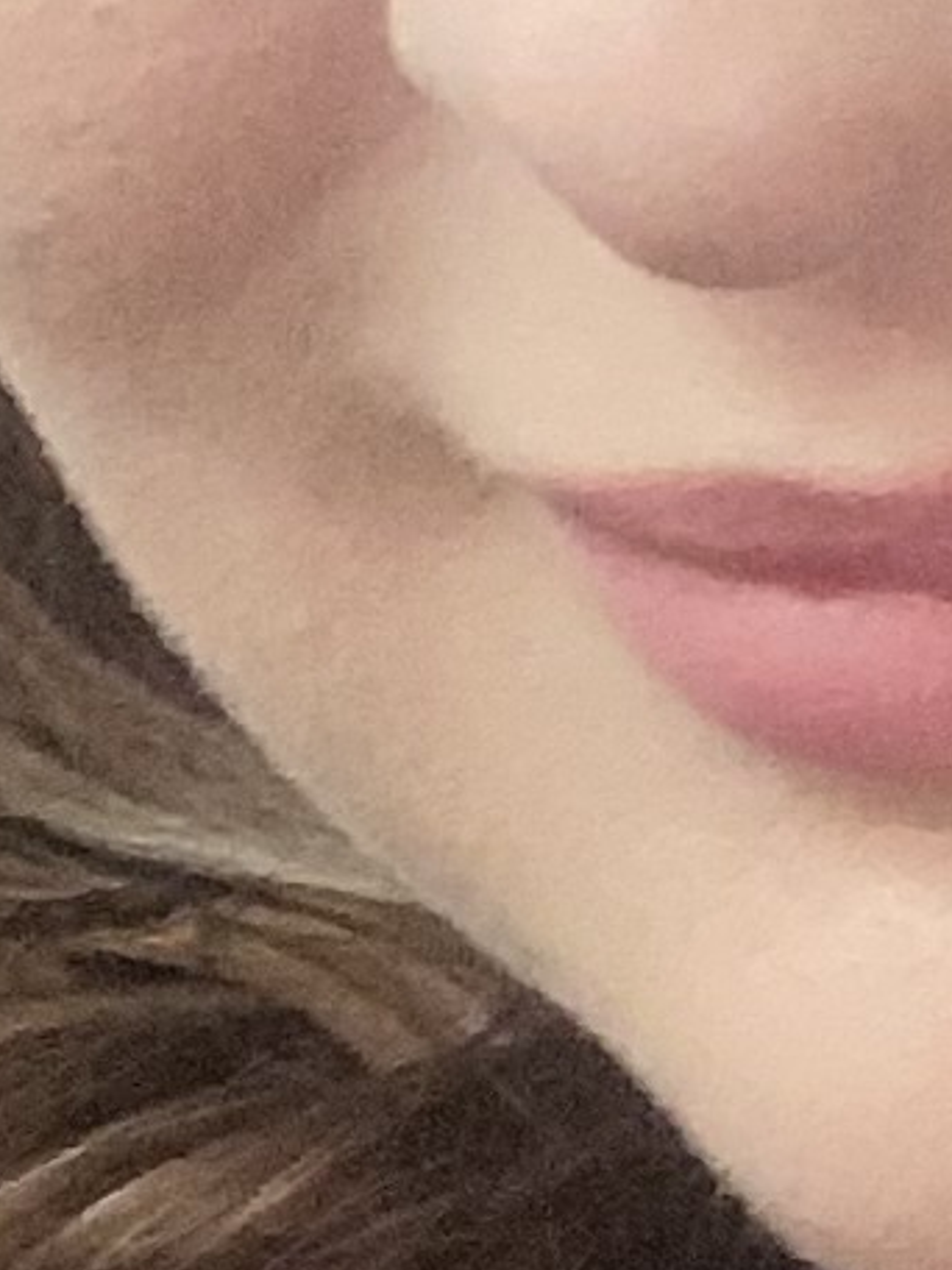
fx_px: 7444
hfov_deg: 6.9
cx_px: 2308
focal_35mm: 203
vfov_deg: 9.7
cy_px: 1370
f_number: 2.2
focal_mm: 2.71
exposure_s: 1/30
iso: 160
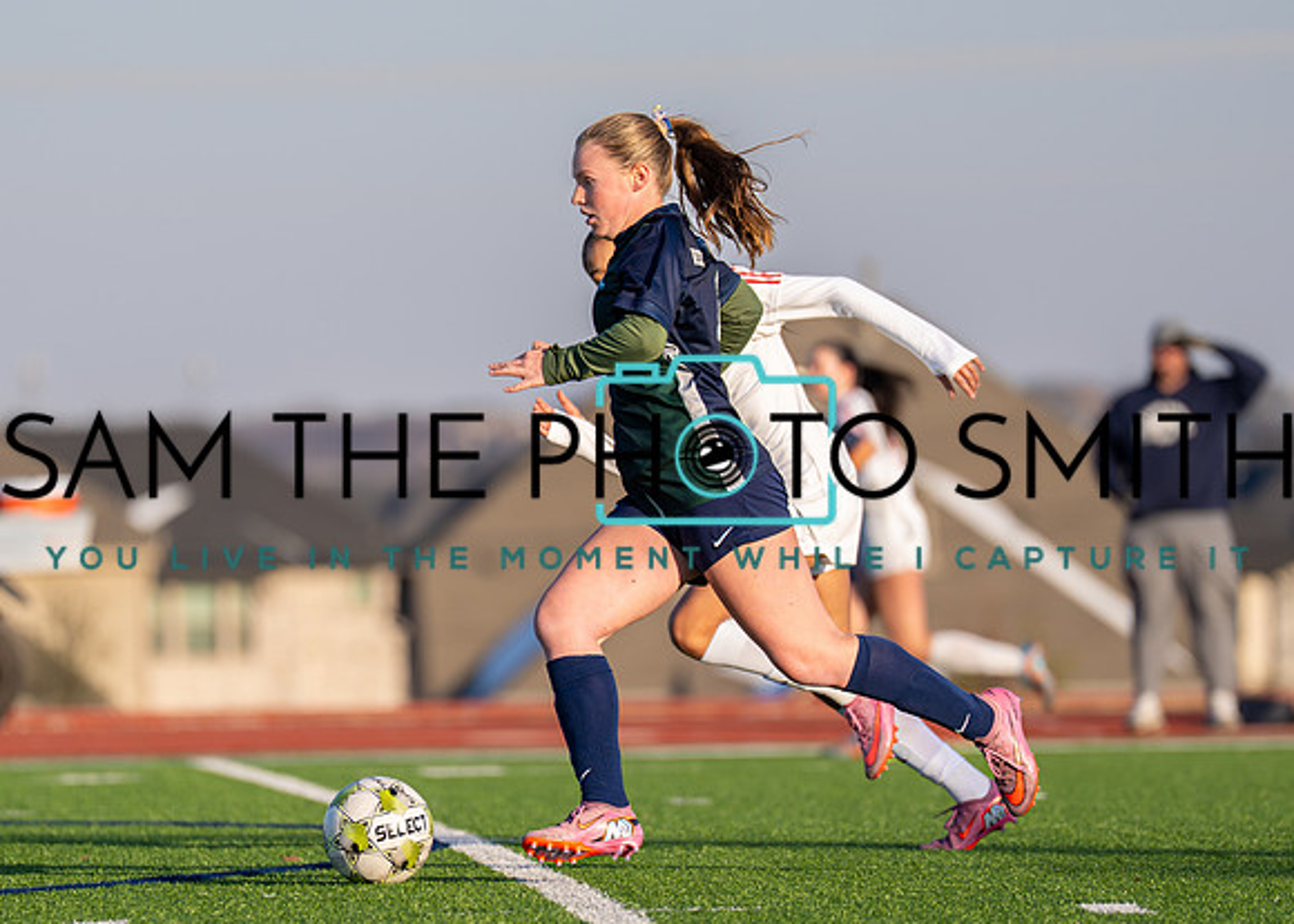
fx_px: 14294
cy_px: 493
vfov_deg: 3.7
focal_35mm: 389
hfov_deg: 5.2
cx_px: 531
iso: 200
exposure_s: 1/2500
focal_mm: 200
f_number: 2.8
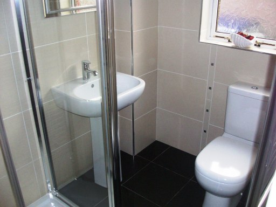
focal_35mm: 34
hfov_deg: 54.0
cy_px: 104
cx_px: 138
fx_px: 271
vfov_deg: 41.8
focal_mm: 5.7
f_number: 2.8
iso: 160
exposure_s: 1/60
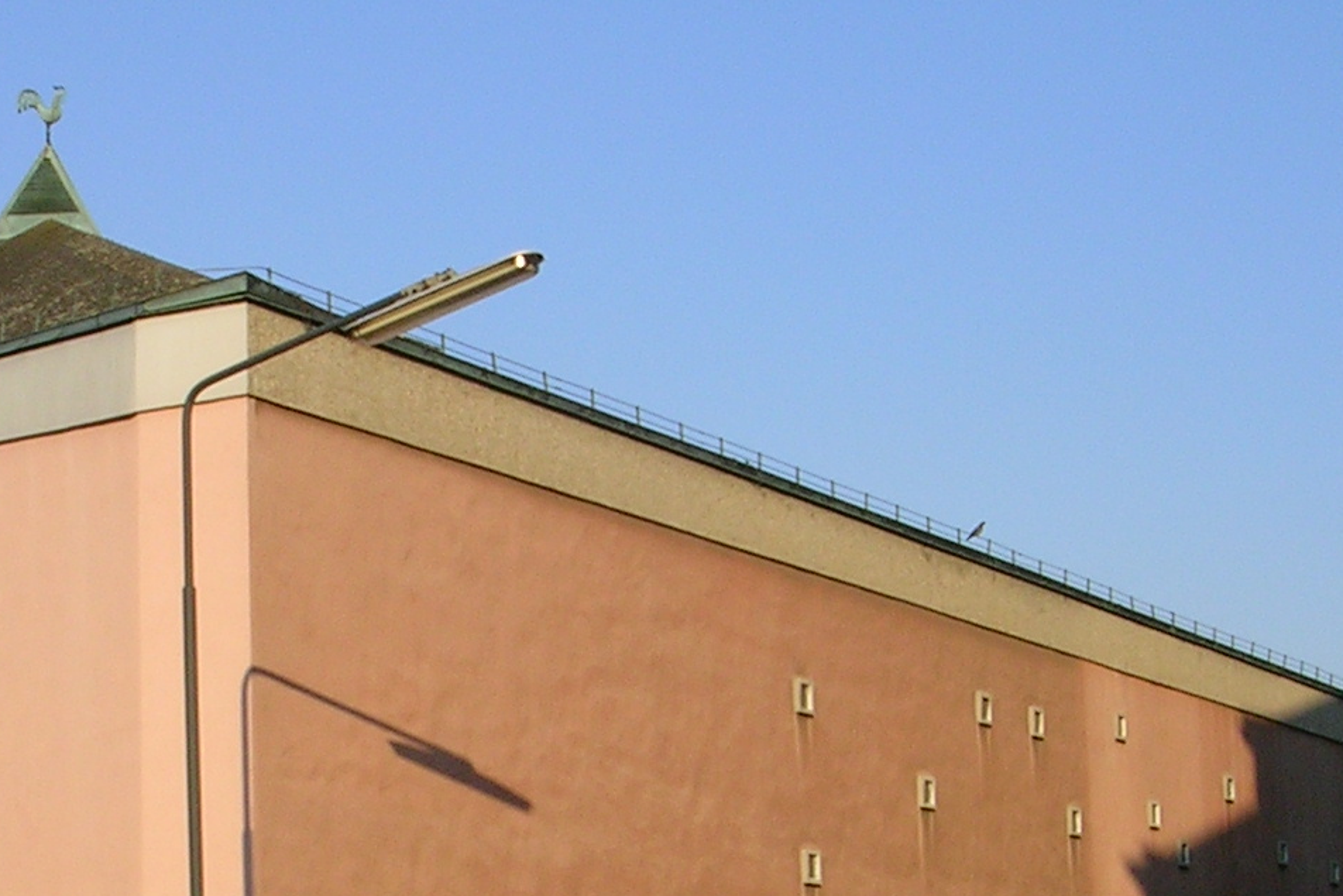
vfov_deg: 15.9
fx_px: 3171
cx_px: 523
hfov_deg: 23.9
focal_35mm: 85
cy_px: 745
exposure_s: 1/250
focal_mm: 5.8
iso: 50
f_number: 5.6
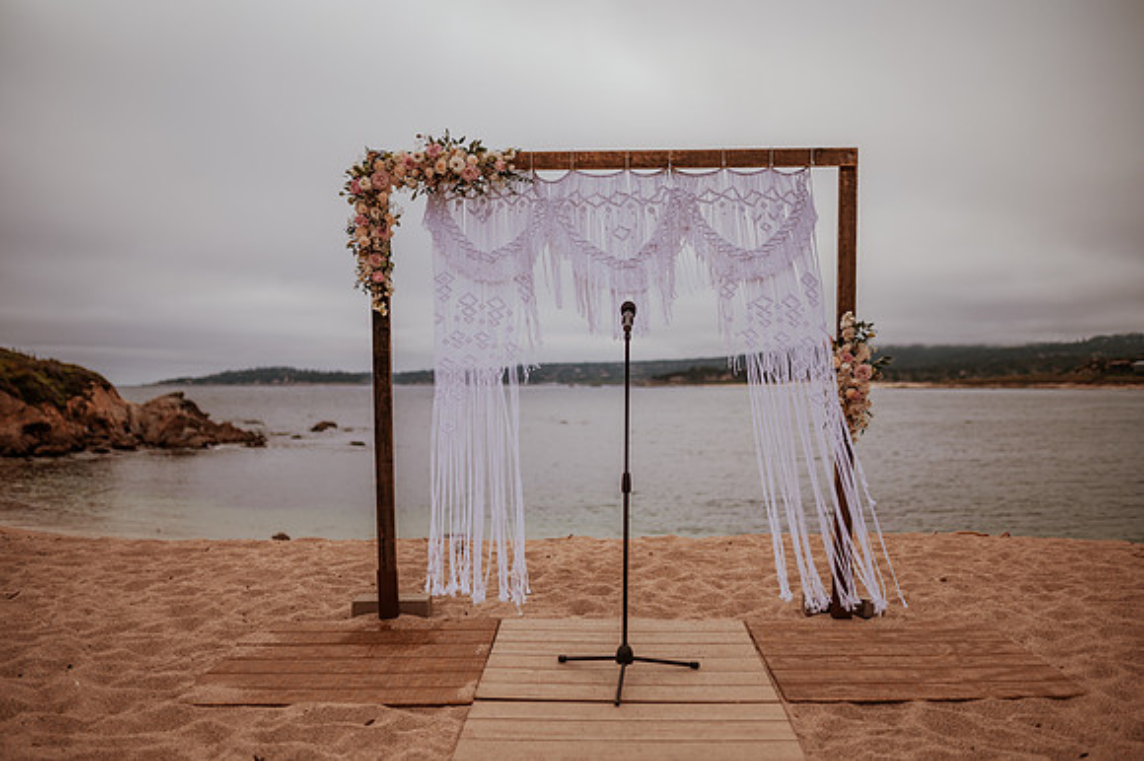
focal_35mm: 35
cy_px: 380
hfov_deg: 54.5
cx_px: 572
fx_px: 1112
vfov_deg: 37.8
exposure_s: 1/3200
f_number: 1.4
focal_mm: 35
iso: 160
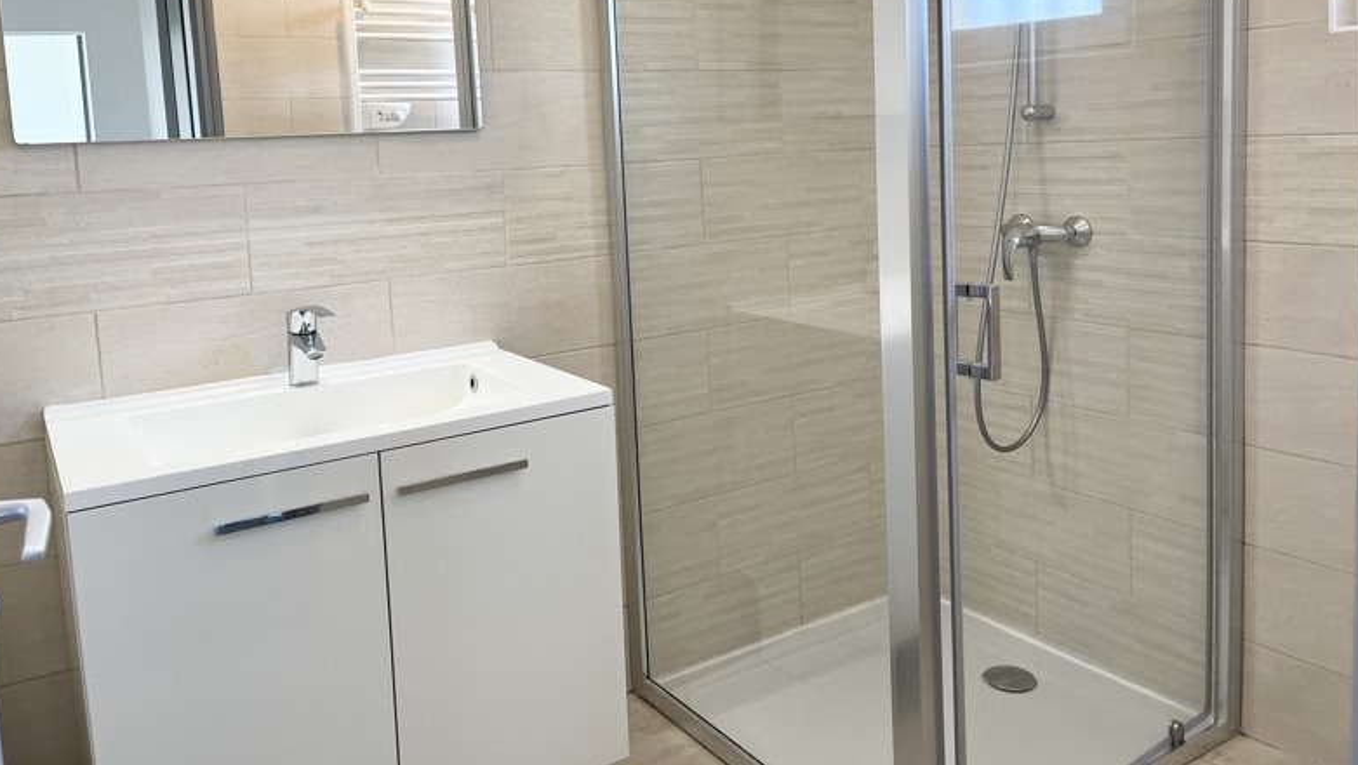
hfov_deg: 66.0
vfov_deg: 39.7
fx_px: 1045
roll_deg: +2.8
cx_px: 671
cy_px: 247
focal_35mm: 29
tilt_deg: -5.6
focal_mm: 5.1
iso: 125
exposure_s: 1/121
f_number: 1.6
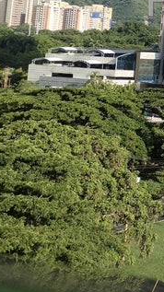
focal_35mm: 85
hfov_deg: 11.8
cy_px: 0
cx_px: 385
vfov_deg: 23.9
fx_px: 658
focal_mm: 4.75
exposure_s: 1/1042
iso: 100
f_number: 1.8
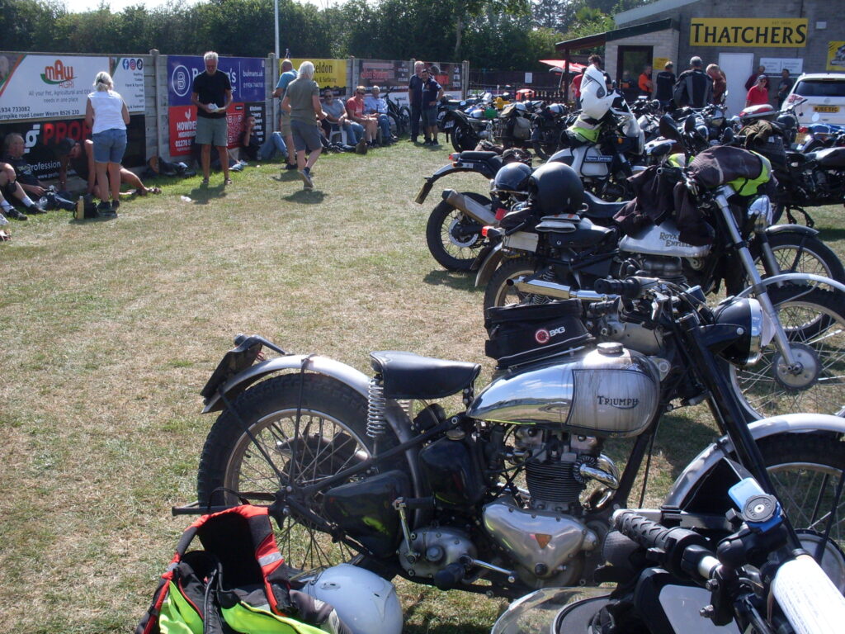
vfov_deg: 37.7
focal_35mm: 38
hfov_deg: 49.0
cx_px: 422
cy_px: 317
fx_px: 928
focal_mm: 6.3
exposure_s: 1/180
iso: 80
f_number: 8.4
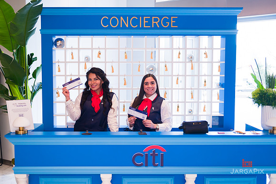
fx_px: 329
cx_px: 123
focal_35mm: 43
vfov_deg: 31.2
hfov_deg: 45.4
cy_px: 100
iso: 400
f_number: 3.2
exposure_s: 1/200
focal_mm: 38
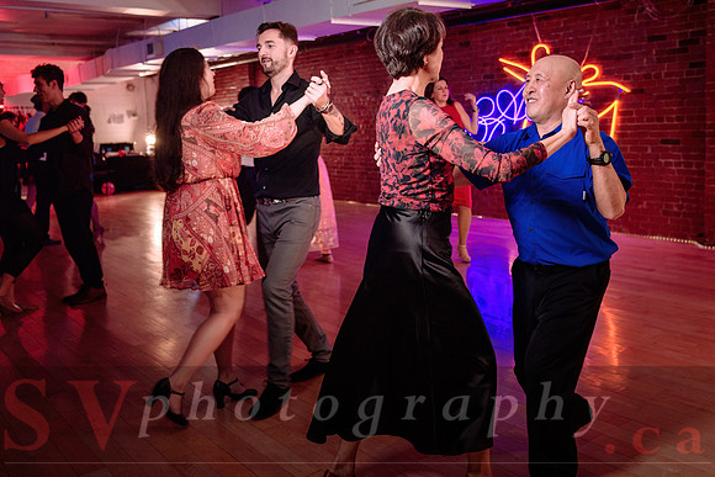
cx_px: 417
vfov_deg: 35.6
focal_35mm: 37
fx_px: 742
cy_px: 199
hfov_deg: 51.2
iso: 500
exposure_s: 1/100
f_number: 2.8
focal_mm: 32
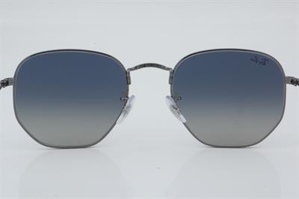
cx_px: 150
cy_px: 100
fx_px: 622
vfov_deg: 18.2
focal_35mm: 75
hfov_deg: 27.0
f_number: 29
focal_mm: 50
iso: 100
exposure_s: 1/4
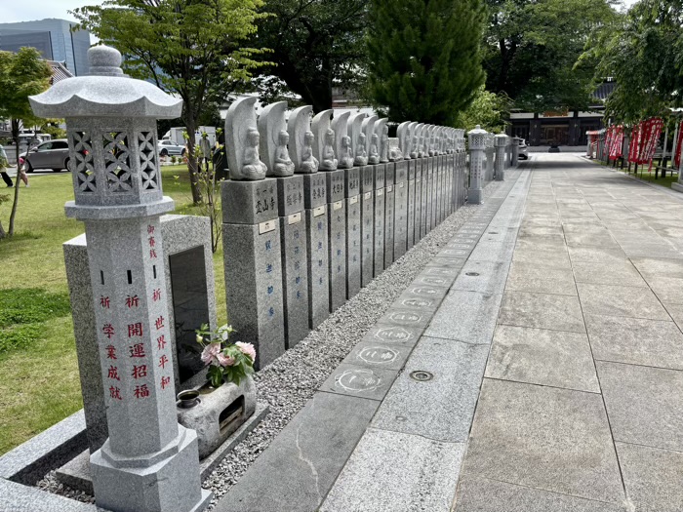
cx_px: 342
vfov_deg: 53.1
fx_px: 513
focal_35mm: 26
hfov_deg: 67.3
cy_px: 256
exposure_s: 1/3021
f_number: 1.6
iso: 50
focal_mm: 5.96
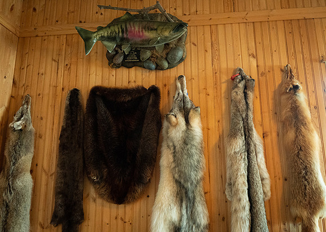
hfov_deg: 60.0
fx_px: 282
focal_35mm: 31
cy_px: 110
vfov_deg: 44.6
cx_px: 163
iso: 3200
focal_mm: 15
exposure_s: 1/40
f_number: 4
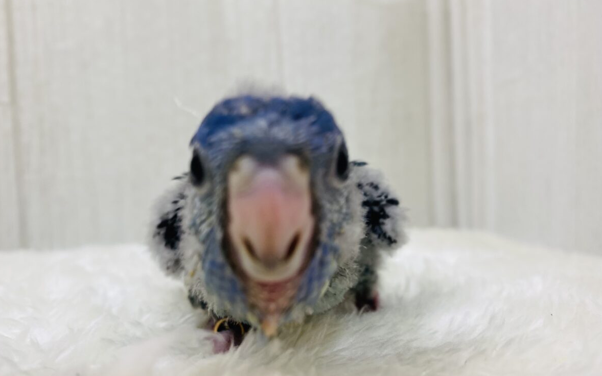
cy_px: 194
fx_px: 443
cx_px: 302
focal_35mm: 27
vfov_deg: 46.0
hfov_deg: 68.4
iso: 80
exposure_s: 1/100
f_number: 1.8
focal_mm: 4.25
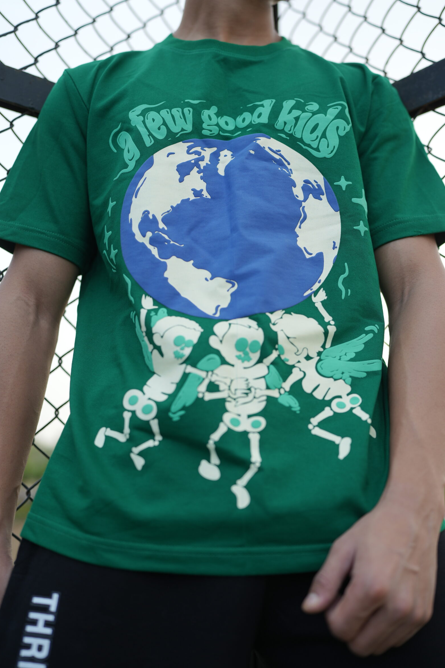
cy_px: 310
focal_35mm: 38
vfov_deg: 50.7
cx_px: 238
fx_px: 705
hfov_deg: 35.0
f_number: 1.8
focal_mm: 35
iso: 100
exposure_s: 1/400
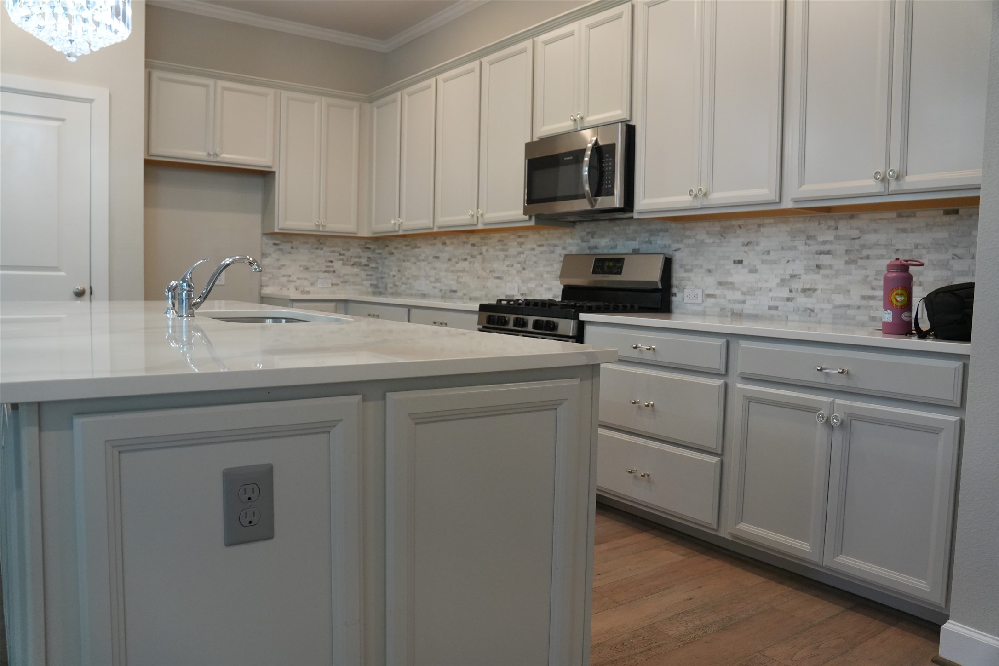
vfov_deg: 50.4
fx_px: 708
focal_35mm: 26
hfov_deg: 70.4
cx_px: 500
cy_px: 333
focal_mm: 17
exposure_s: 1/160
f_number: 3.5
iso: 1600
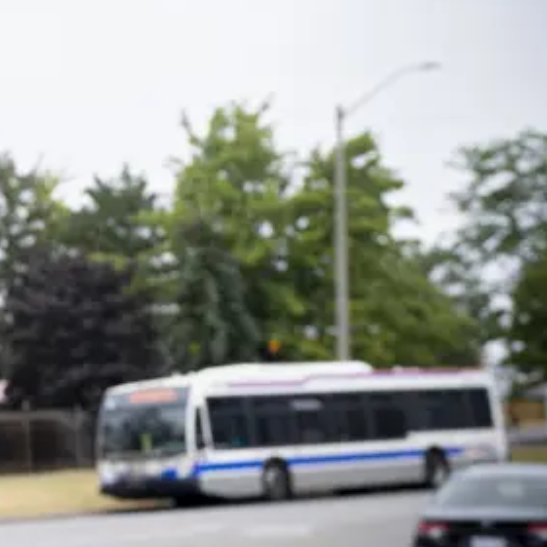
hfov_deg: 13.7
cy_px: 216
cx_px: -383
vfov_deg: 15.0
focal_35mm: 116
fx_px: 2074
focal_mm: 26
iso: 320
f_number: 5.6
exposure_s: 1/400
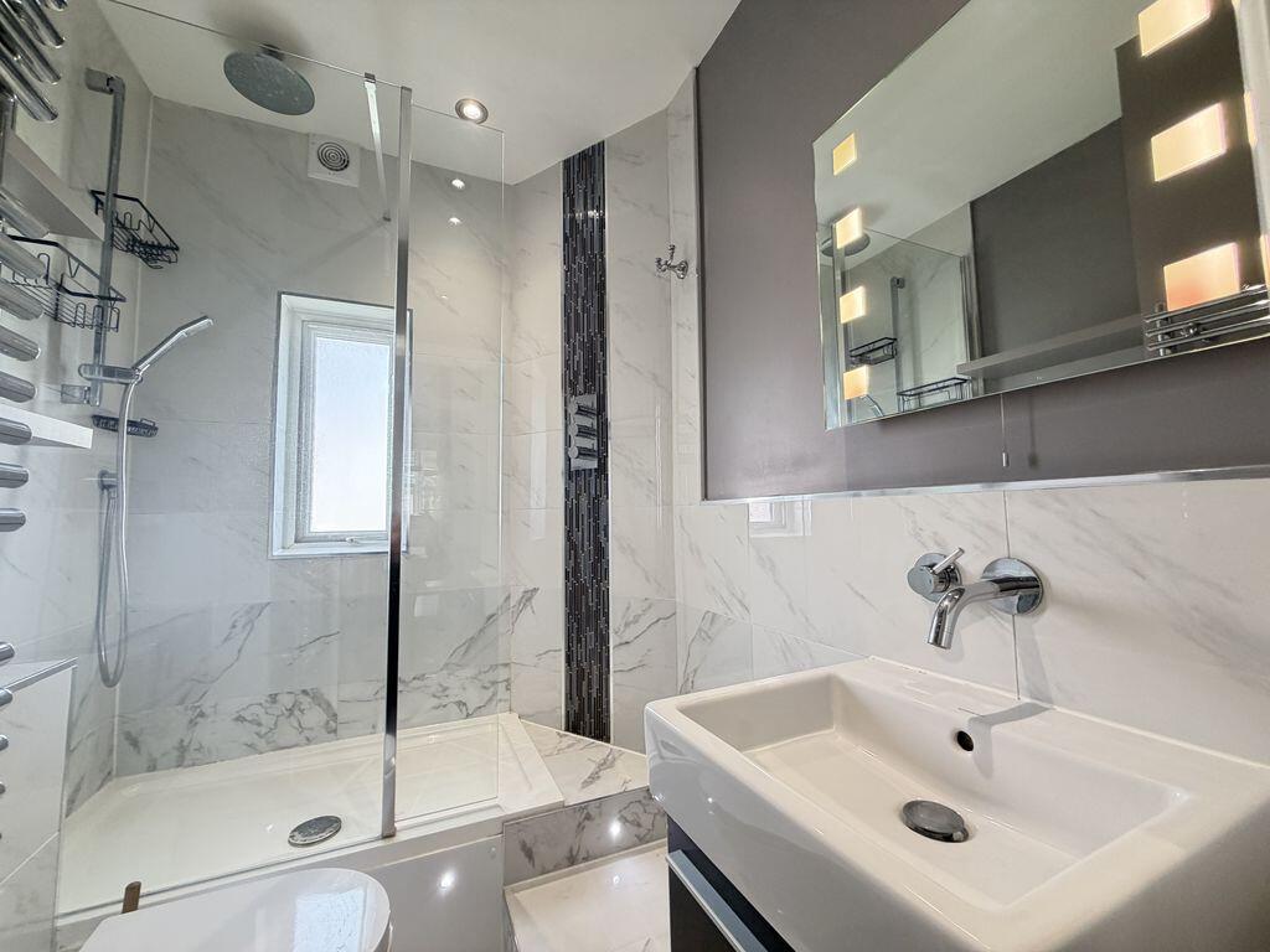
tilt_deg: +6.3
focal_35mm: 14
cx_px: 635
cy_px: 476
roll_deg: +0.6
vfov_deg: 85.7
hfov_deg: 102.1
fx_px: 514
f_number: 2.2
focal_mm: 2.22
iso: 200
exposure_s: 1/50
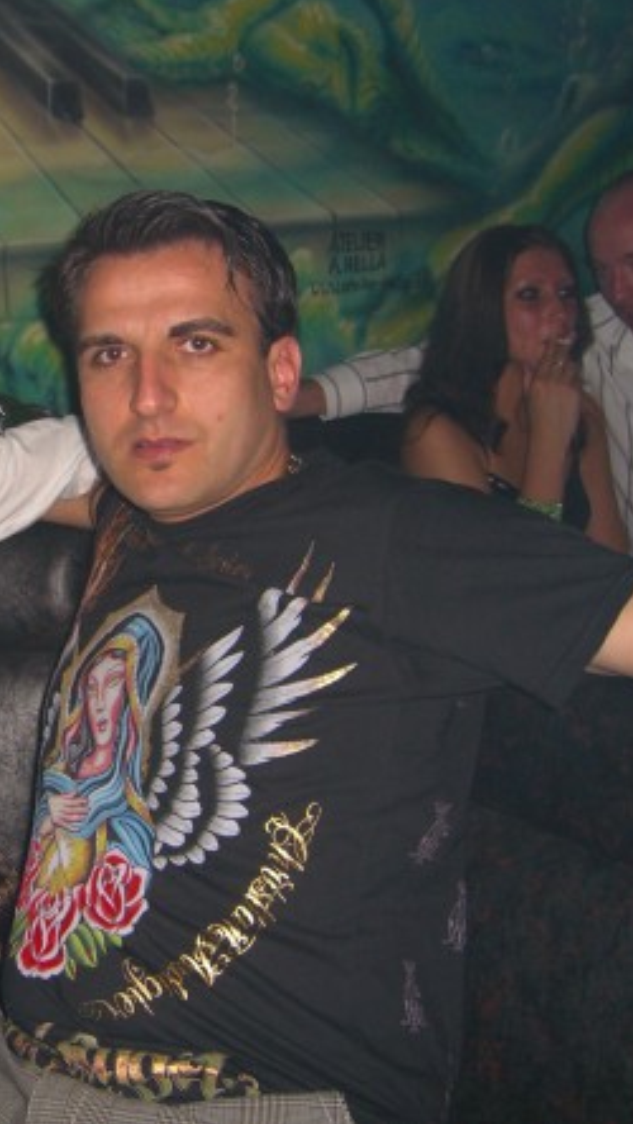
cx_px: 5
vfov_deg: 37.2
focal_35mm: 56
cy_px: 557
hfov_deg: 20.8
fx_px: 1670
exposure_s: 1/60
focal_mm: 7.9
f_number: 2.8
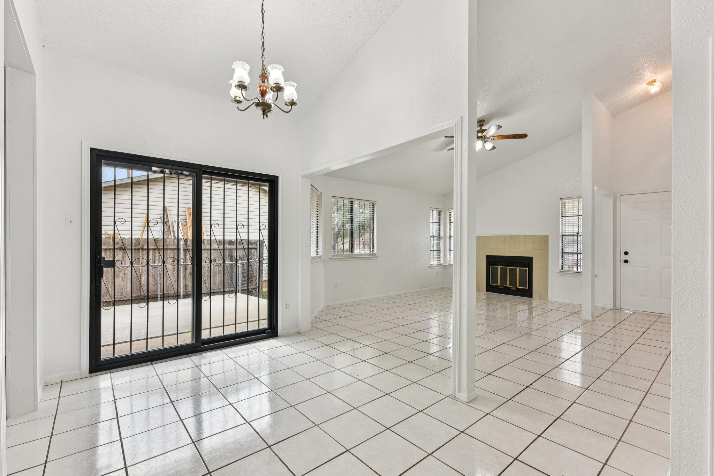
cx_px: 357
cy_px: 238
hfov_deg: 96.7
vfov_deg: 73.7
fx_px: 317
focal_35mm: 16
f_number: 8
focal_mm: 16
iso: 100
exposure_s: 1/25
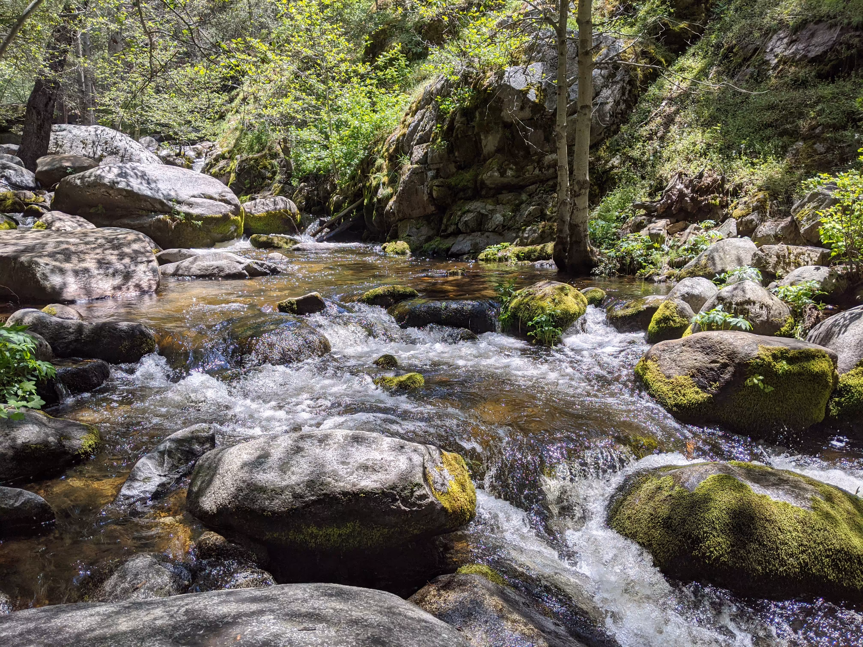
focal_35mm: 27
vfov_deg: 51.4
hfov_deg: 65.3
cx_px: 432
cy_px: 324
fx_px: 673
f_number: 1.8
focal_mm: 4.44
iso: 57
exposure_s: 1/1235
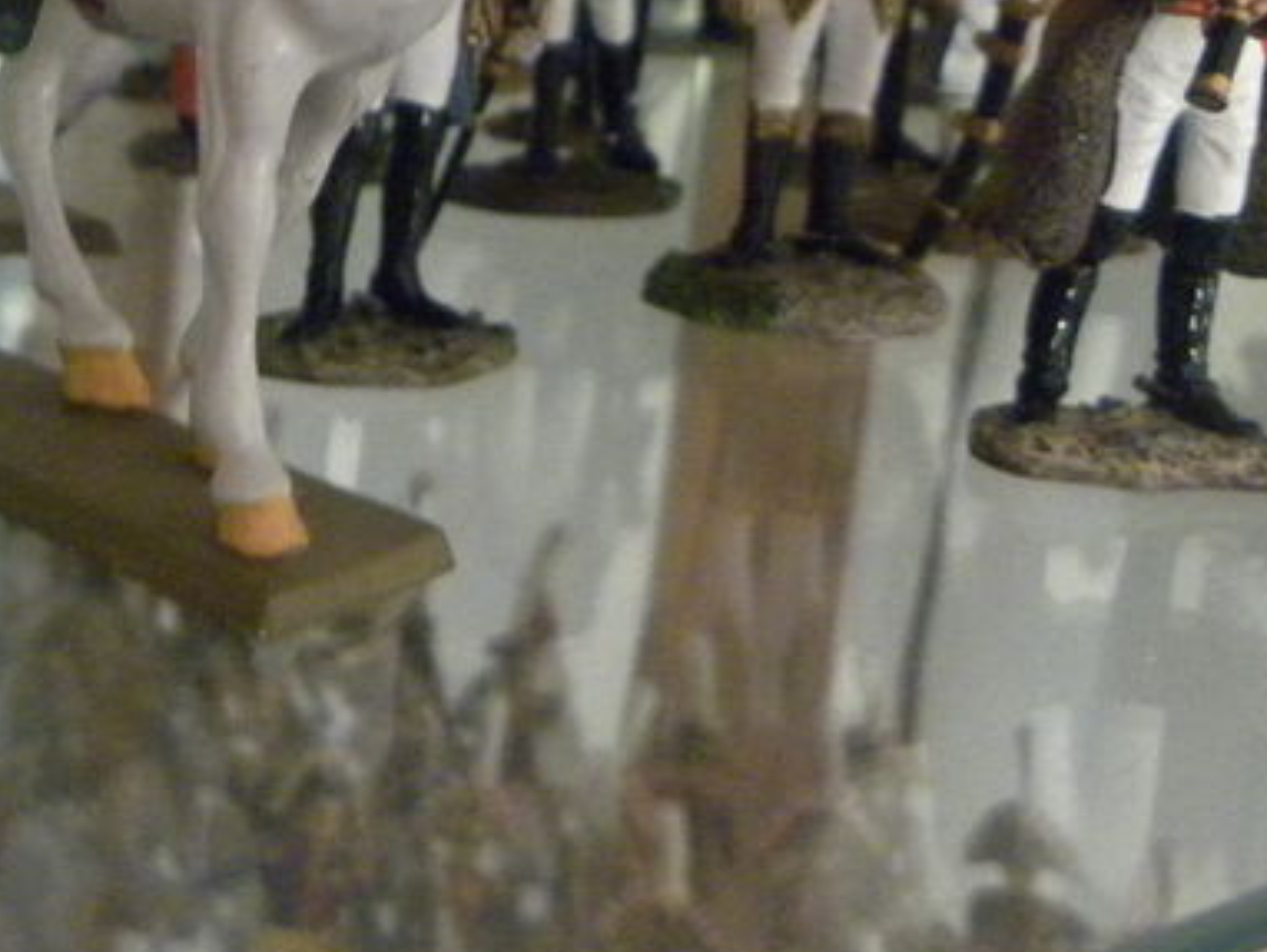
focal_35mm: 68
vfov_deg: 21.2
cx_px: -129
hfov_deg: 26.3
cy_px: 96
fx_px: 2490
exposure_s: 1/9.5
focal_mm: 4.6
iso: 673
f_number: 2.8
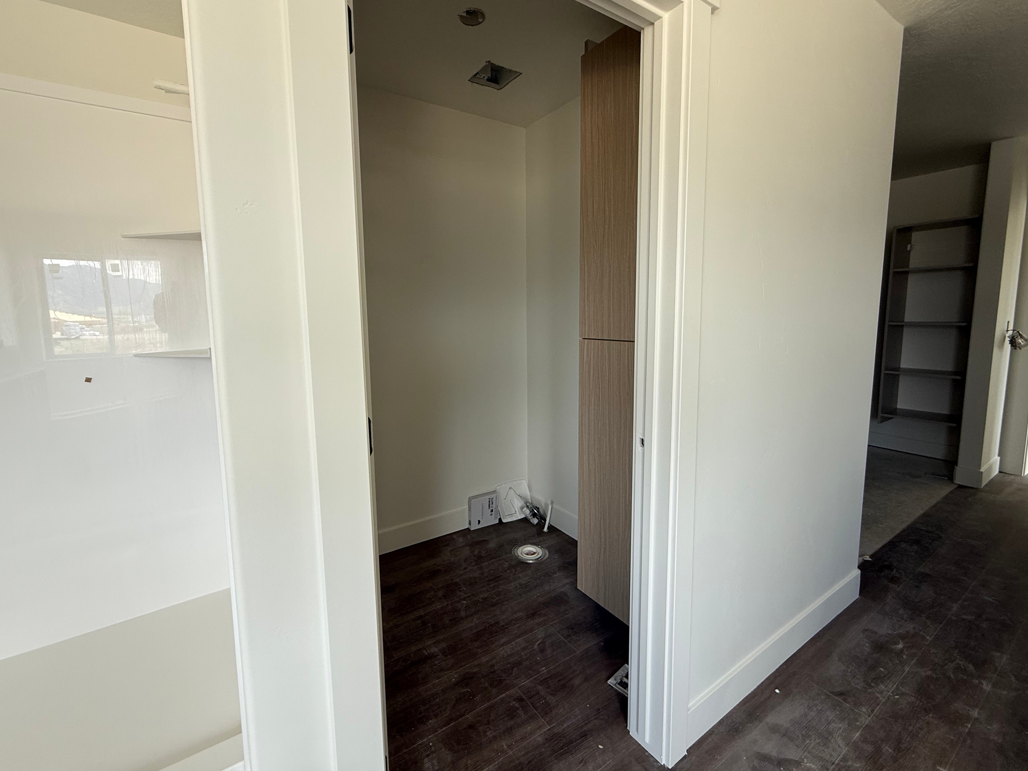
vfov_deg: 81.7
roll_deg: +0.0
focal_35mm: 15
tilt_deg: -5.9
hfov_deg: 98.1
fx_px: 446
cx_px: 495
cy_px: 359
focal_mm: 2.22
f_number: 2.2
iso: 64
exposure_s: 1/99
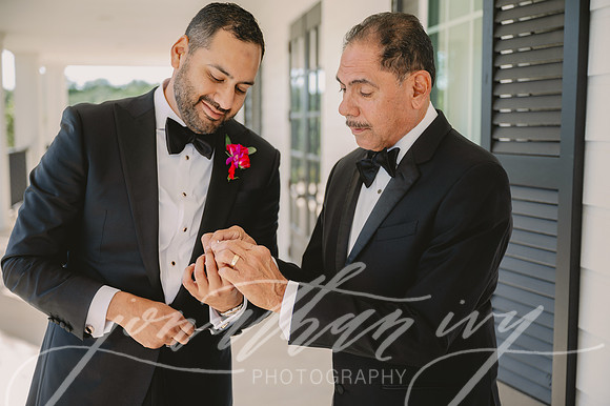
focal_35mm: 47
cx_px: 305
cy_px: 203
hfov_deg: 41.9
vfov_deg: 28.6
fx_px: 796
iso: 50
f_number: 2.8
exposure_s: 1/250
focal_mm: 47
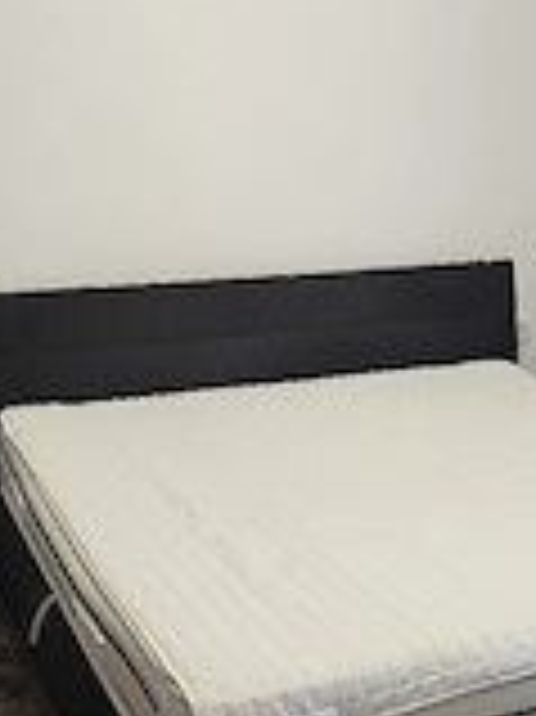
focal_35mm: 58
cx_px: 387
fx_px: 1199
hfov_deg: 25.0
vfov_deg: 33.3
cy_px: 374
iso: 500
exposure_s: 1/101
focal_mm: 5.4
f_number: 1.8
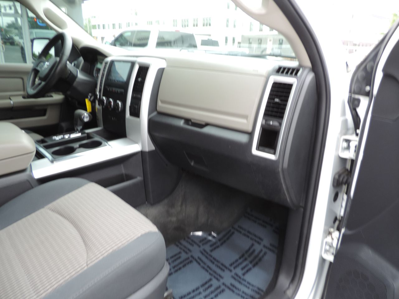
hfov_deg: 71.6
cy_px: 150
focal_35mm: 24
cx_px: 200
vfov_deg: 56.8
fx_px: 277
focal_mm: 4.3
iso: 125
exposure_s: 1/30
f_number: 3
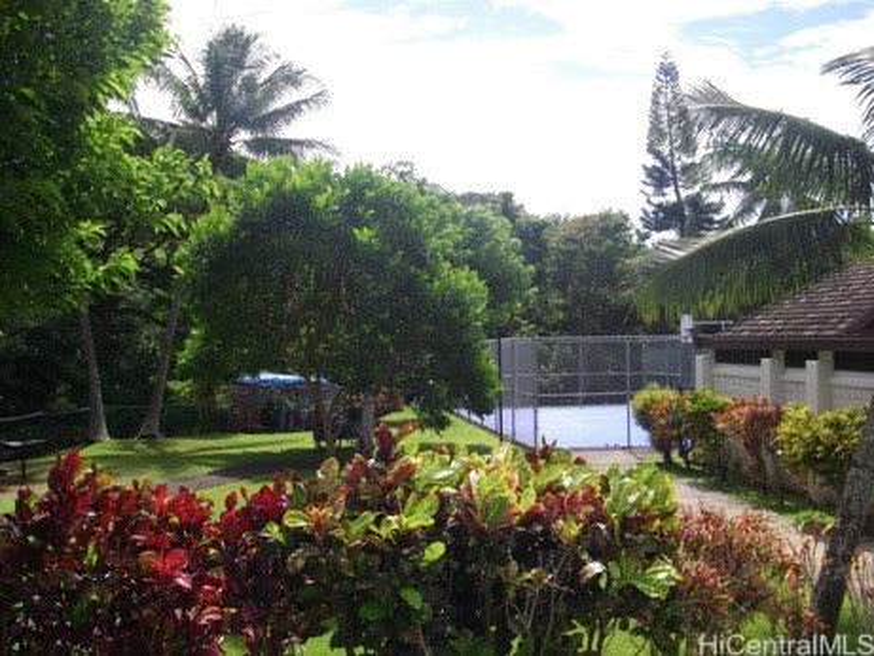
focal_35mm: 38
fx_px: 960
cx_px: 437
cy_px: 328
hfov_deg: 49.0
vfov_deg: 37.7
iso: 64
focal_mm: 6.3
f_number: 6.6
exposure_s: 1/160
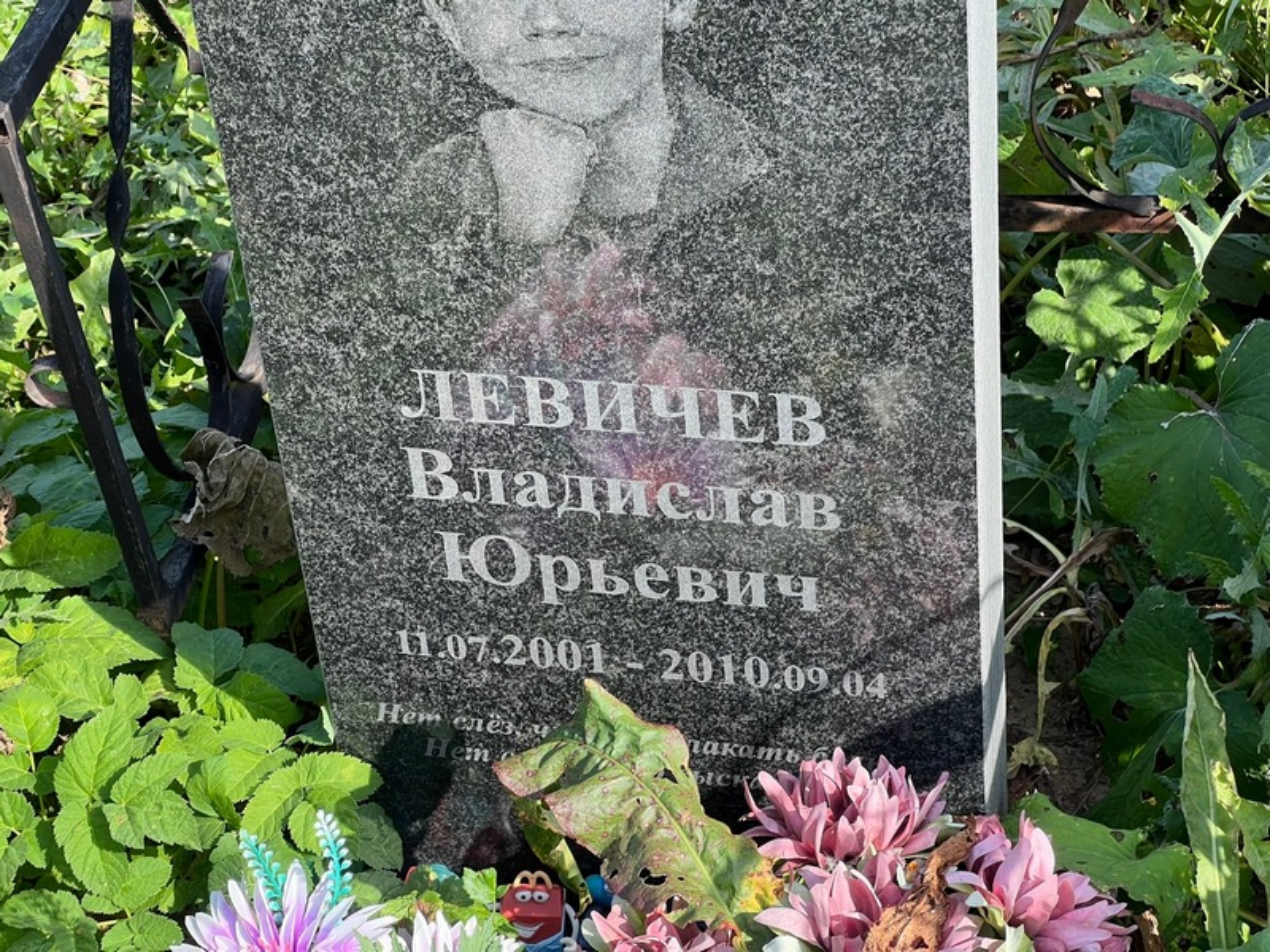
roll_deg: +9.1
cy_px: 476
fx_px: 2825
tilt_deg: -34.3
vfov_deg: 19.1
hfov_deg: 25.3
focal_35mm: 77
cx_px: 635
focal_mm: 9
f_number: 2.8
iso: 32
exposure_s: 1/140
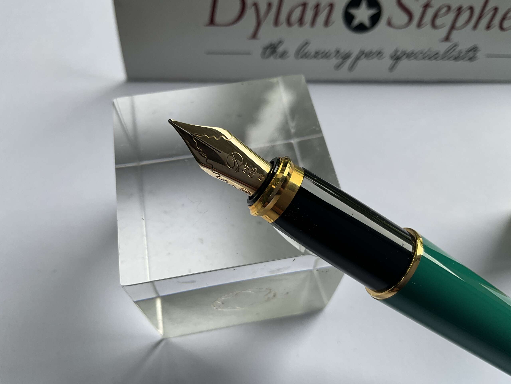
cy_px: 192
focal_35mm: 29
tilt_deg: -60.9
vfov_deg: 48.2
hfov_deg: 61.7
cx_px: 256
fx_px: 428
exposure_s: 1/122
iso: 25
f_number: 1.8
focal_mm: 3
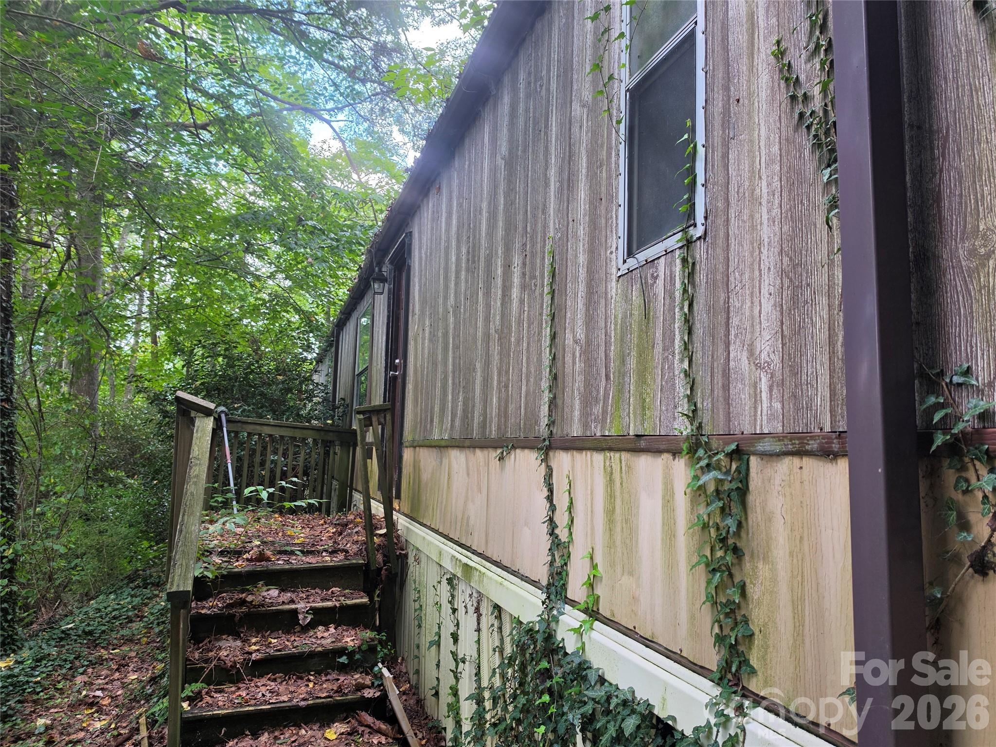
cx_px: 498
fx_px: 662
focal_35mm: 23
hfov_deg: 73.9
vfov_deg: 58.9
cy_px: 374
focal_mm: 6.5
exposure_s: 1/180
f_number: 1.4
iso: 100
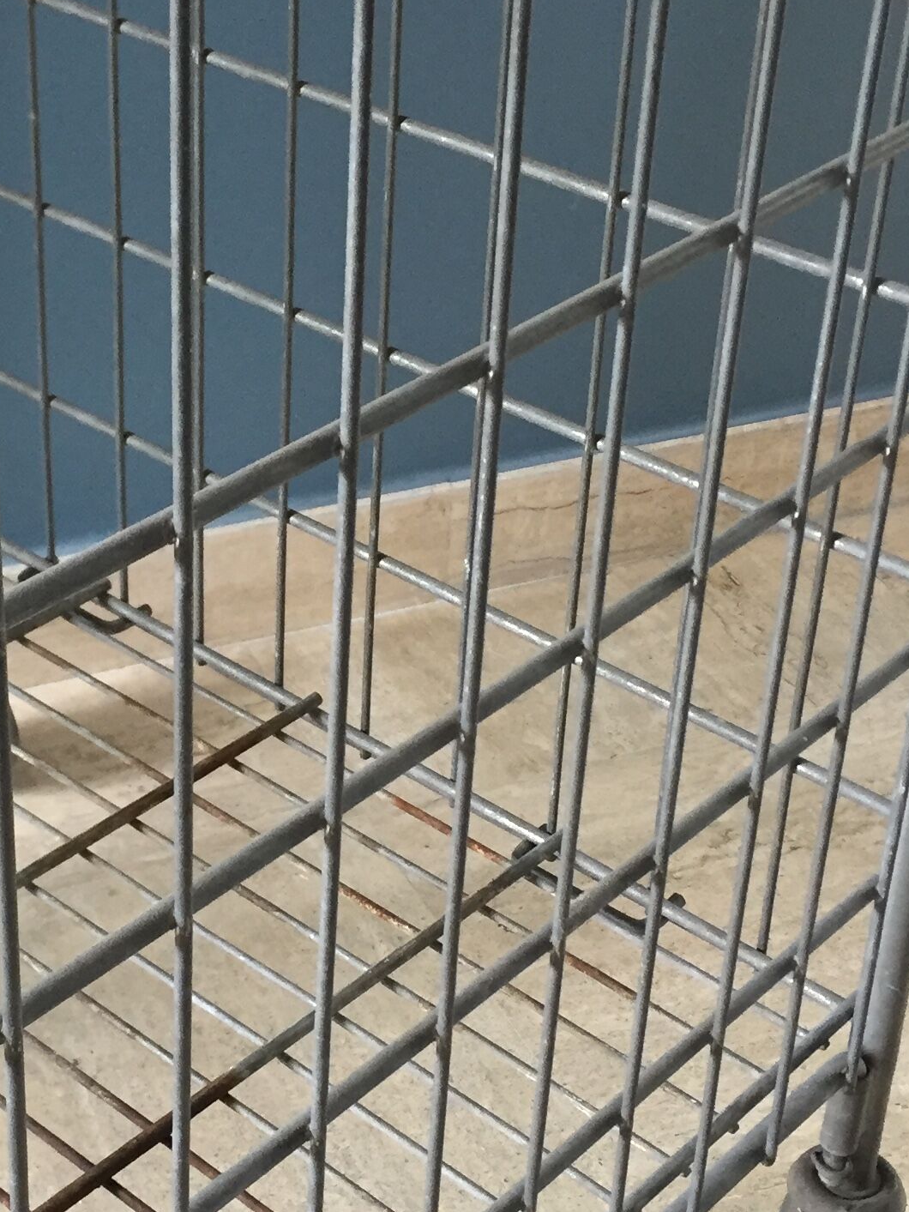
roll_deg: +0.2
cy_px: 555
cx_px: 199
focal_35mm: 67
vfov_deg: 29.0
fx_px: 2345
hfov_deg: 21.7
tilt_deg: -33.3
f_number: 2.2
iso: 160
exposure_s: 1/33
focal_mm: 4.15
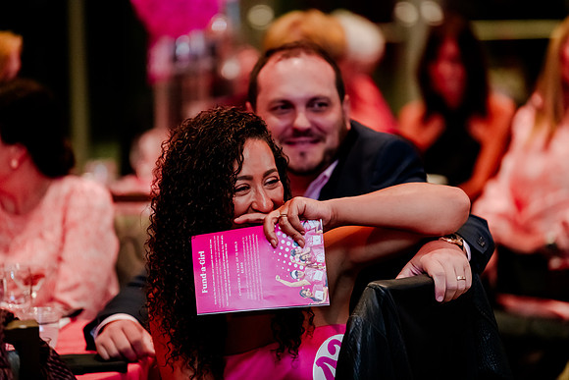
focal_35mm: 190
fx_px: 3004
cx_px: 284
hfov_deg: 10.8
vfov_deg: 7.2
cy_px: 190
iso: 5000
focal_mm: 190
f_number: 2.8
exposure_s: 1/250
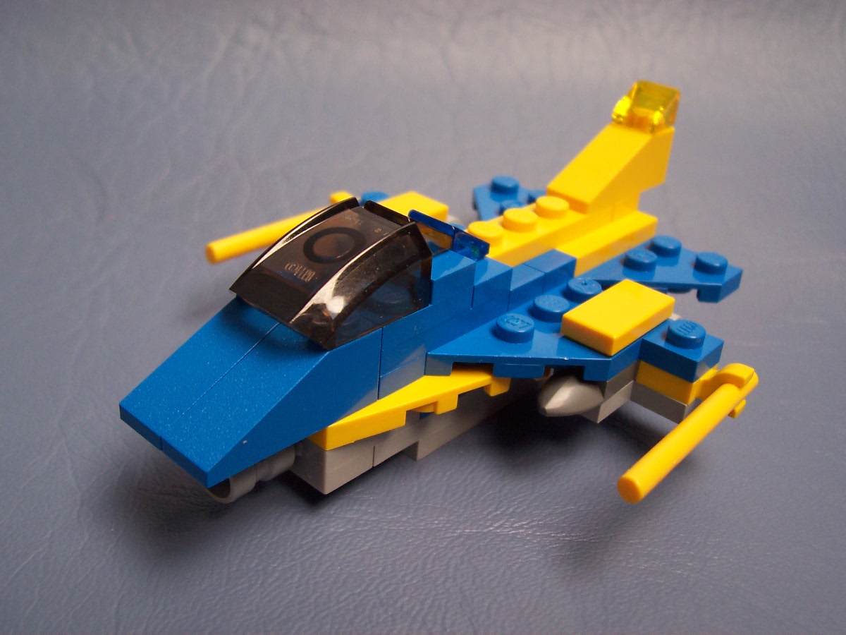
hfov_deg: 50.1
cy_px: 318
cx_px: 423
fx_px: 904
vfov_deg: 38.7
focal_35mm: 37
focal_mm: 5.6
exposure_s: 1/180
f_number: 2.8
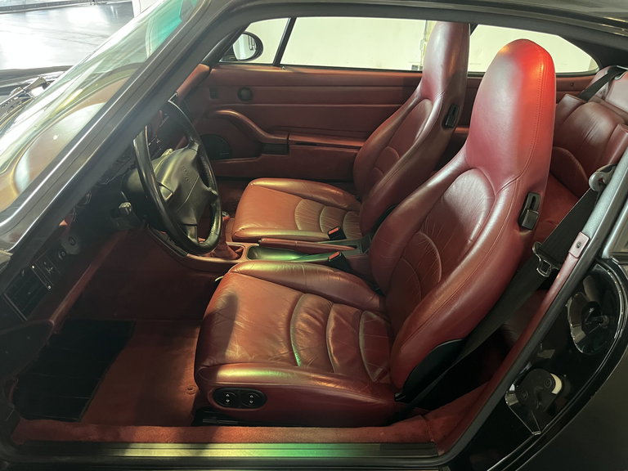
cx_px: 314
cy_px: 236
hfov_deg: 67.3
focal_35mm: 26
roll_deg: -1.6
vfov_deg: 53.1
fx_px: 472
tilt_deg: -30.2
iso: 500
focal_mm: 5.1
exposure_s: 1/25
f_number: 1.6
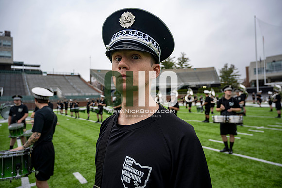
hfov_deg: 73.7
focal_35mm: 24
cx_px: 141
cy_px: 94
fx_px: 188
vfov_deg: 53.2
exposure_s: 1/200
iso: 100
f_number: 4
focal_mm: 24
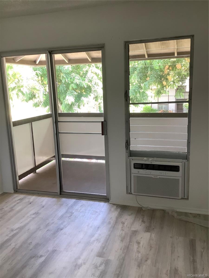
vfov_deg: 58.4
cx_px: 104
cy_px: 139
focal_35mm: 31
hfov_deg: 45.4
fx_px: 250
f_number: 2.4
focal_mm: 3.3
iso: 64
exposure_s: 1/60
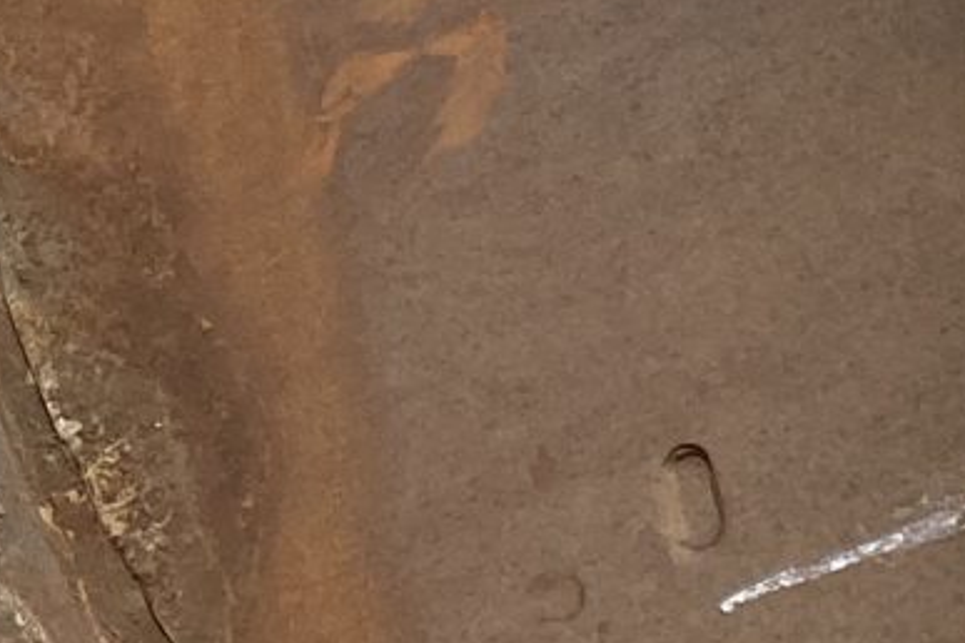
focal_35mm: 179
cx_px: -795
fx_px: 4798
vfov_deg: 7.2
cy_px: -902
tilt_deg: +14.1
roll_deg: +1.0
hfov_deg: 10.7
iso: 32
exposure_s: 1/2625
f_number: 1.8
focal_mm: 4.25
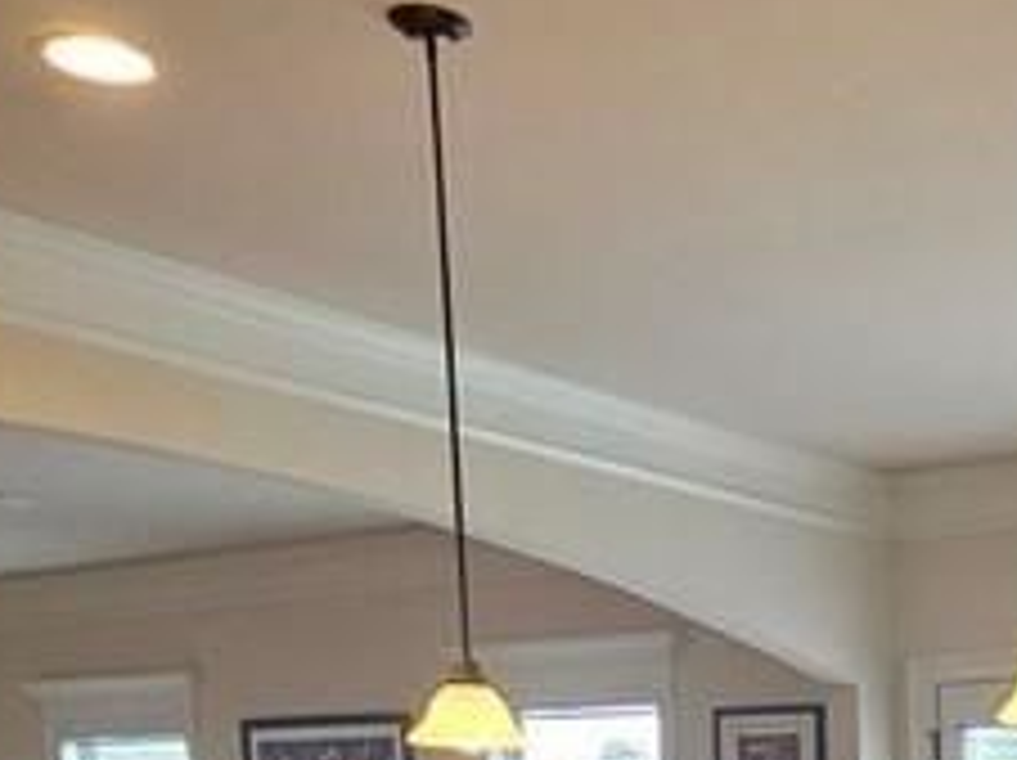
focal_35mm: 59
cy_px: 1115
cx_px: 1156
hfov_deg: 29.1
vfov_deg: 21.2
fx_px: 1732
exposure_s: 1/60
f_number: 2.2
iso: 200
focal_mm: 2.2
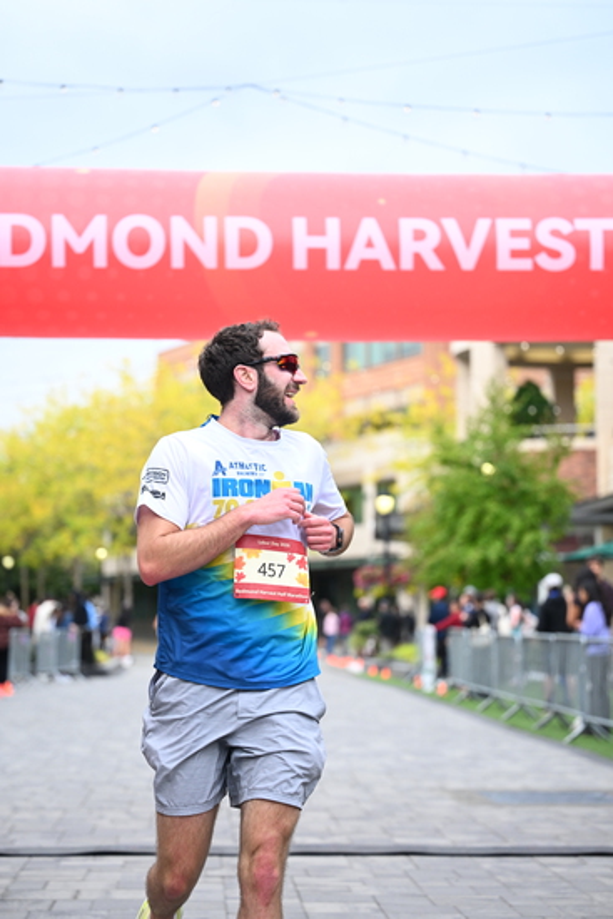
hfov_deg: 18.0
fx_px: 1940
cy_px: 460
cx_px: 306
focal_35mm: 76
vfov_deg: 26.6
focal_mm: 76
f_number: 2.8
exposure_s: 1/2000
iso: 1000
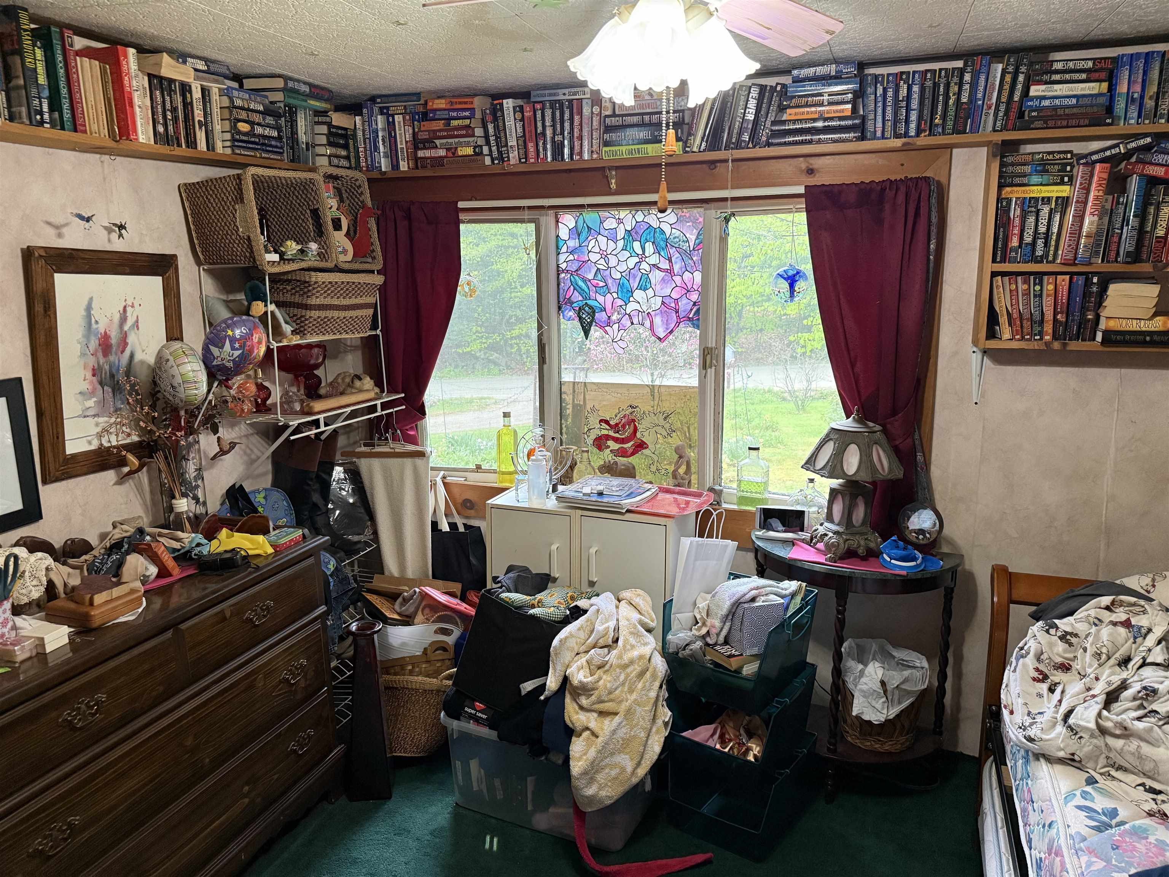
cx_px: 584
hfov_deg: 71.6
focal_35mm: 24
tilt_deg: -11.2
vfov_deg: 56.8
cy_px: 438
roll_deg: -0.2
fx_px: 810
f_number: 1.78
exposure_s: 1/60
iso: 500
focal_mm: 6.76
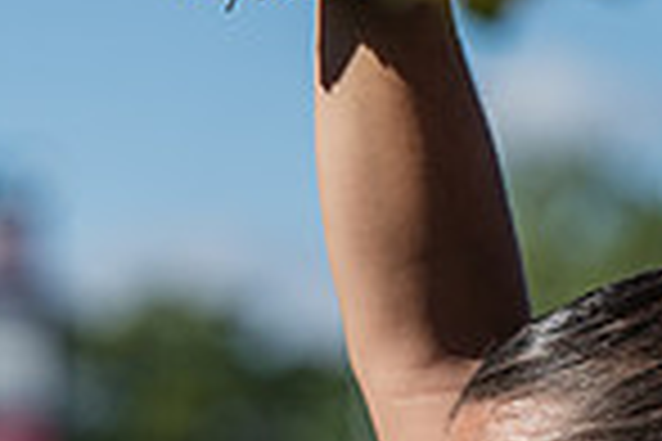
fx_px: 7980
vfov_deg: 3.2
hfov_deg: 4.7
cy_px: 664
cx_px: 703
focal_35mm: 434
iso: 80
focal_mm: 110
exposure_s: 1/1600
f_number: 3.2
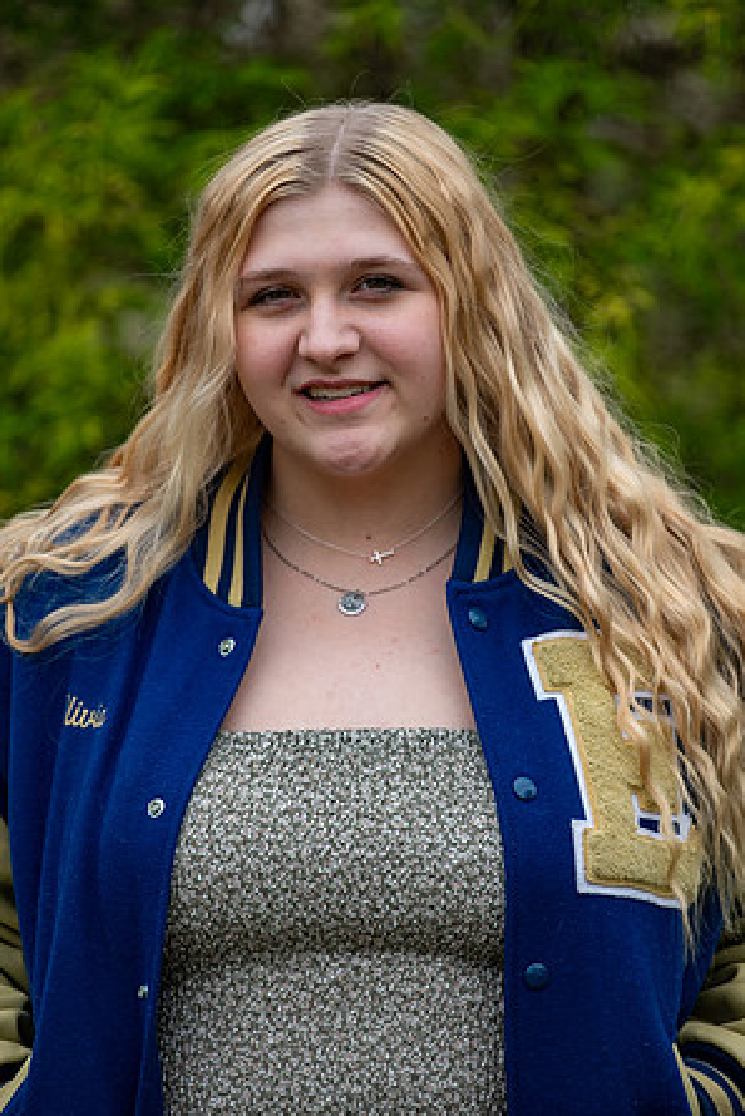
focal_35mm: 181
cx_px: 374
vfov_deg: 11.4
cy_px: 559
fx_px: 5614
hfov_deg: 7.6
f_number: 2.8
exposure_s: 1/500
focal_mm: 119.2
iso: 250
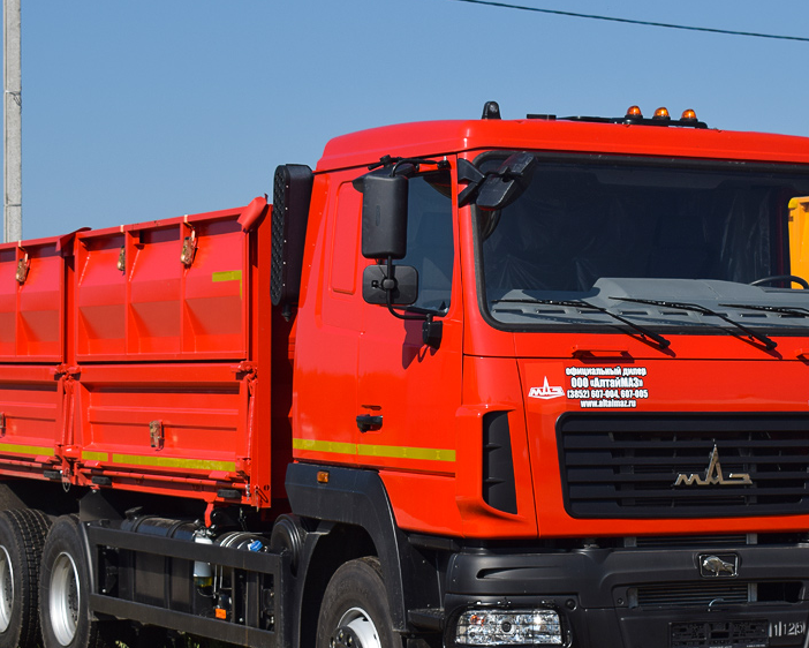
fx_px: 2419
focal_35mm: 101
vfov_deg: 15.2
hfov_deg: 19.0
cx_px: 506
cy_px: 346
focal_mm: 42
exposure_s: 1/800
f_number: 6.3
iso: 100
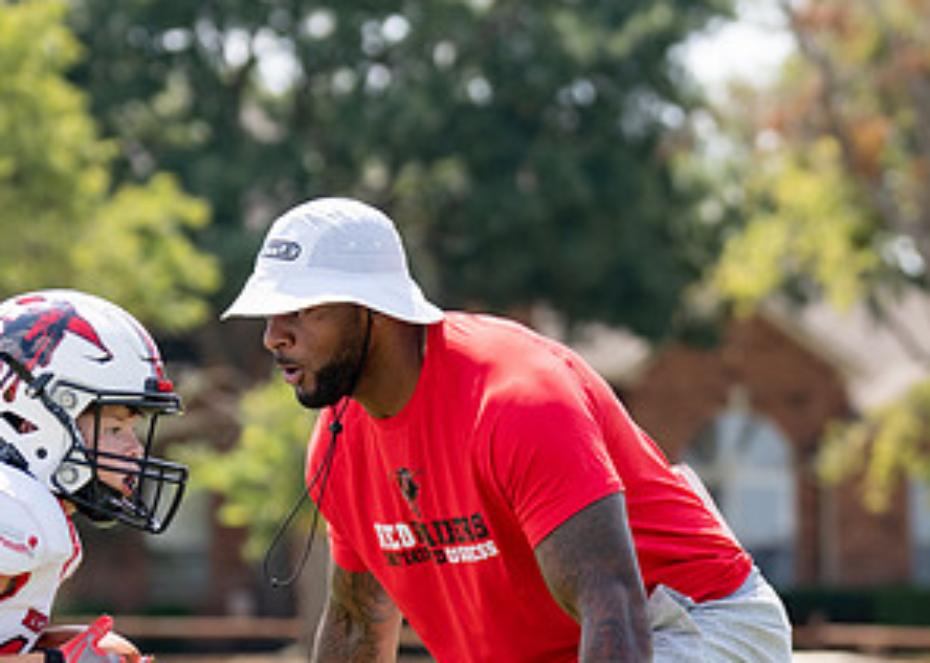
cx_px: 541
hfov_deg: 7.8
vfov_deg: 5.6
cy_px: 465
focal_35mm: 257
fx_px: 6783
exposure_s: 1/1600
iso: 200
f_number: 2.8
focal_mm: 95
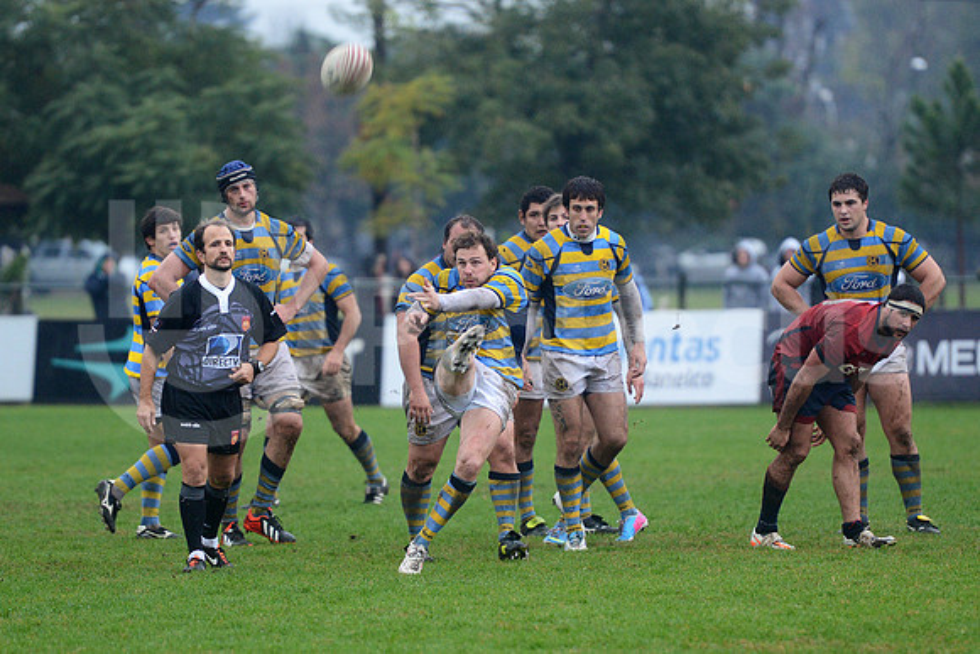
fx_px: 5445
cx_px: 490
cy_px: 327
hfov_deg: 10.3
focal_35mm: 200
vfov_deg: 6.9
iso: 2000
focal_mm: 200
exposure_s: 1/500
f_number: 2.8
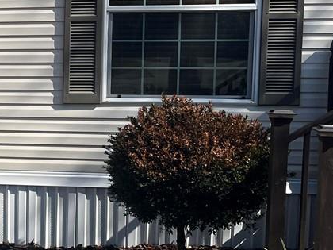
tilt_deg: -2.0
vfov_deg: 14.9
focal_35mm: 99
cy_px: 155
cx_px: -144
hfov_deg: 18.0
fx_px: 952
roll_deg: +0.1
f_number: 1.6
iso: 50
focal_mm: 5.1
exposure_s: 1/2967
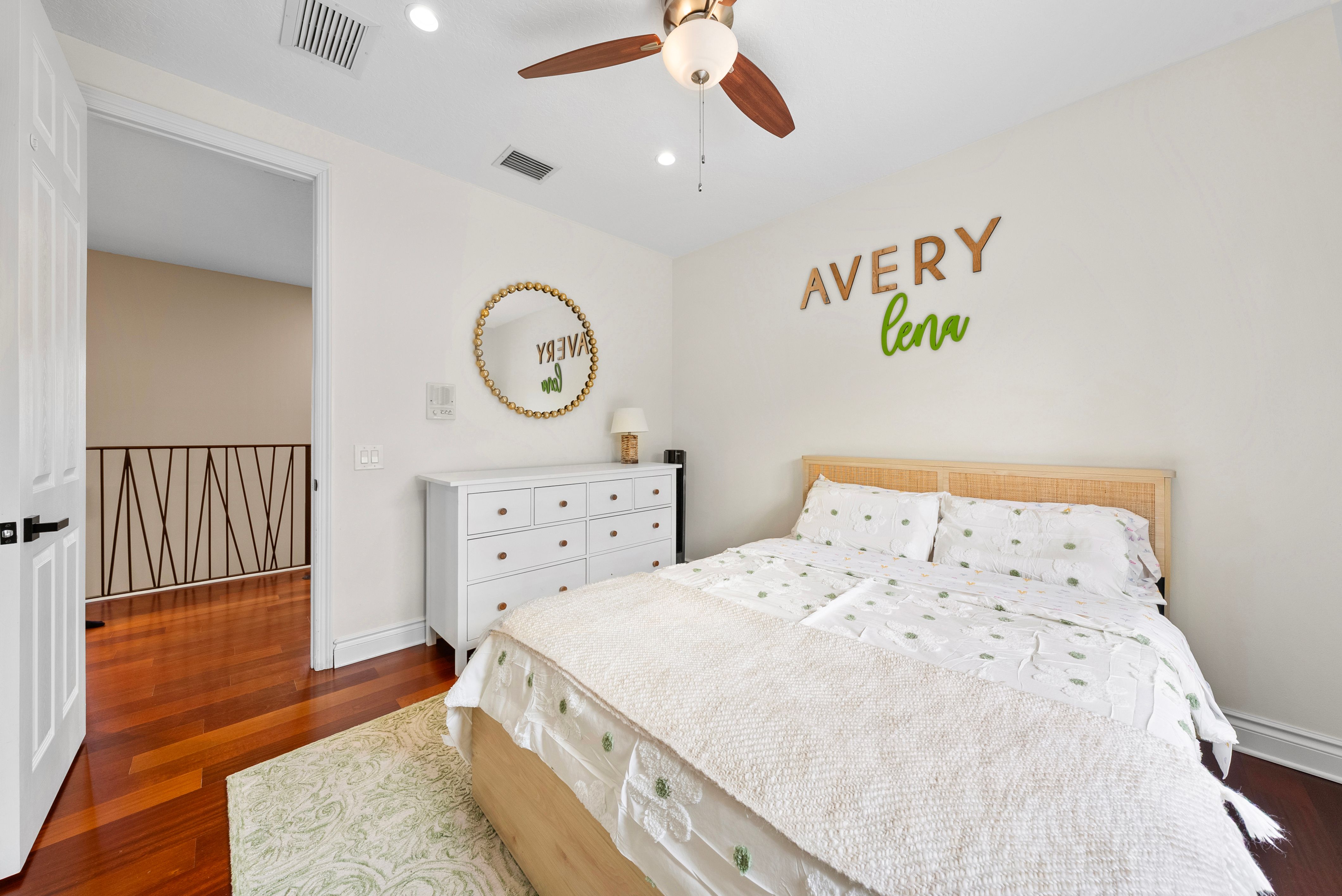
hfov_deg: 112.6
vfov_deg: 90.1
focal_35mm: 12
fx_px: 448
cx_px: 671
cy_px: 448
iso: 400
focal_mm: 12
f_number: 8
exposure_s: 1/5
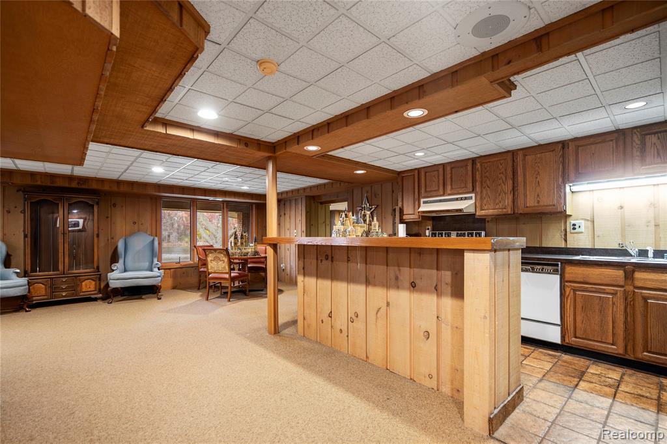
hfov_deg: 96.8
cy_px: 222
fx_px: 296
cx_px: 334
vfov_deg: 73.7
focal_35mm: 16
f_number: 4
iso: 100
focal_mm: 16
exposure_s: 1/2
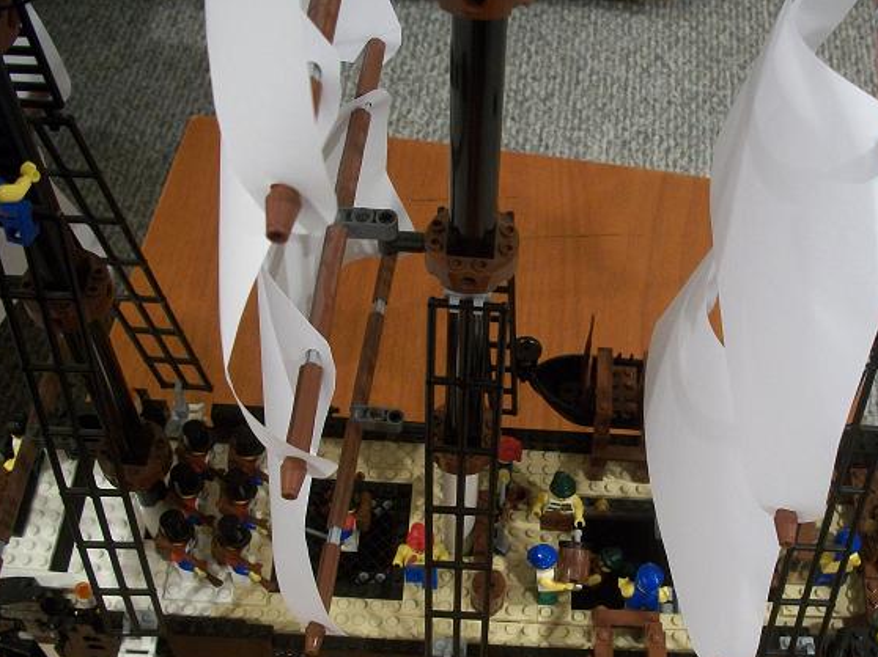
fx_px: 1166
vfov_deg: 31.3
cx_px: 561
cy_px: 428
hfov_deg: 40.9
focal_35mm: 46
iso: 246
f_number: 3.1
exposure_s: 1/8
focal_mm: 6.3
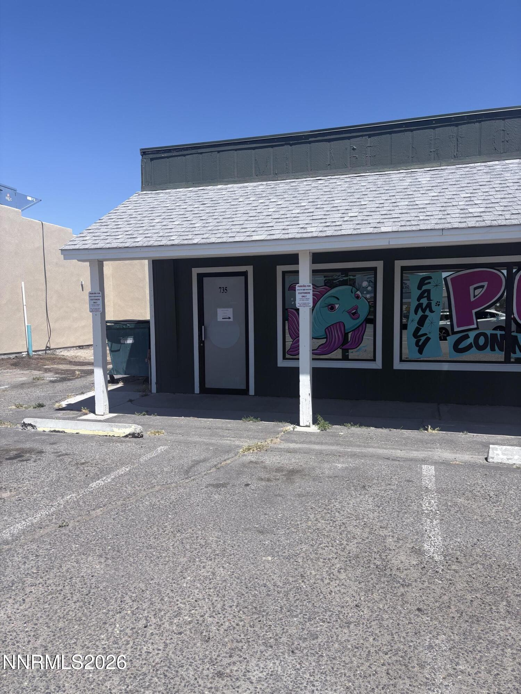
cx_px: 260
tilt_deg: -3.7
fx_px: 522
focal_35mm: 26
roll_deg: +0.9
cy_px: 347
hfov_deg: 53.1
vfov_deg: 67.3
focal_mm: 5.96
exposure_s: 1/3623
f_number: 1.6
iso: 50
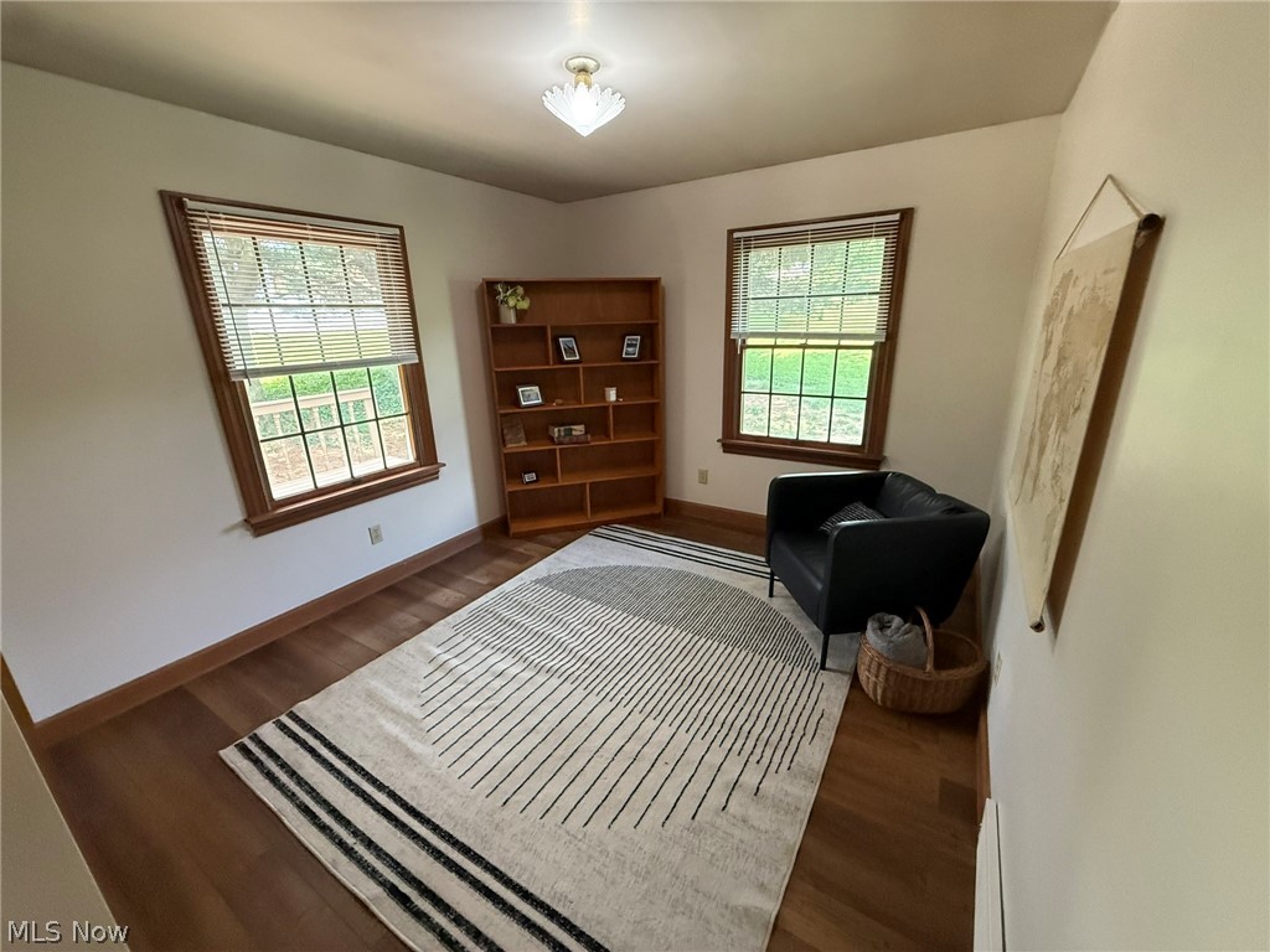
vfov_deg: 85.7
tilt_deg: -17.2
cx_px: 635
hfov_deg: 102.1
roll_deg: +1.8
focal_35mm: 14
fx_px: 514
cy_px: 476
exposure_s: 1/120
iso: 640
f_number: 2.2
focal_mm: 2.22
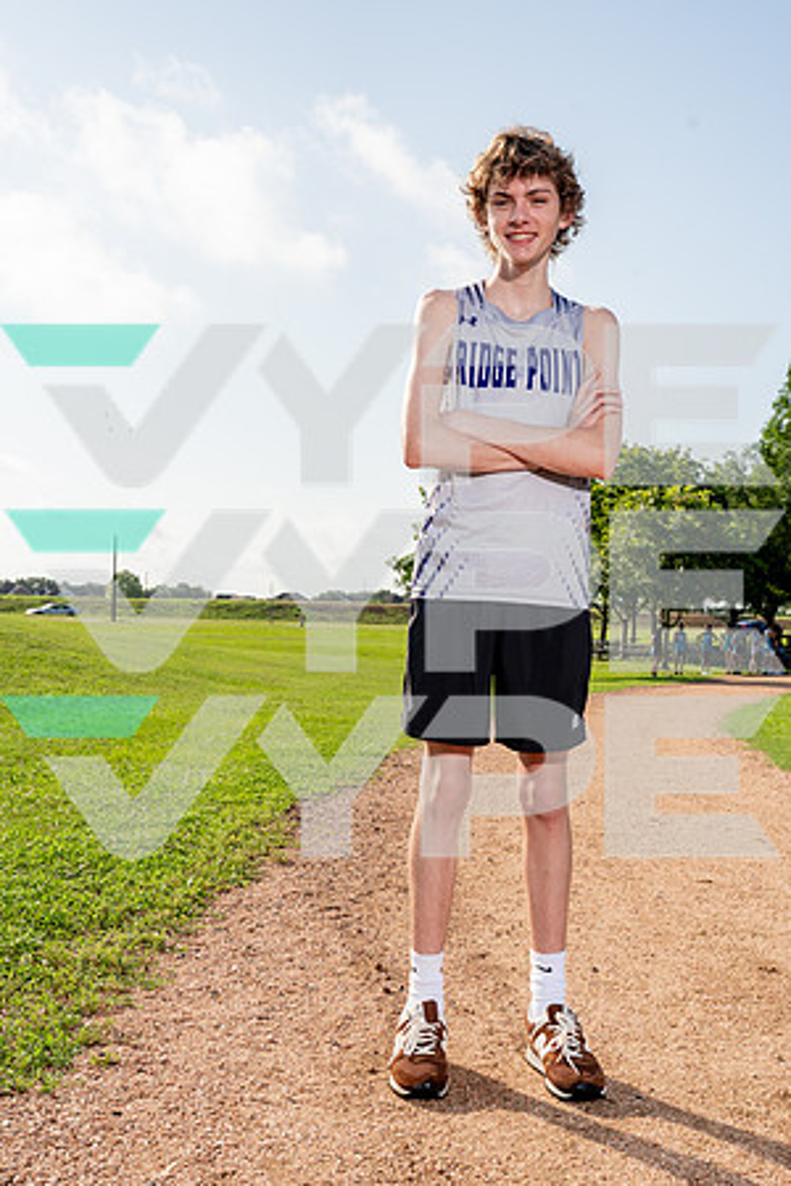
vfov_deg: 50.7
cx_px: 396
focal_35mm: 38
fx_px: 1252
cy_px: 593
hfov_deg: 35.1
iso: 100
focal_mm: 38
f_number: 8
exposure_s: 1/250
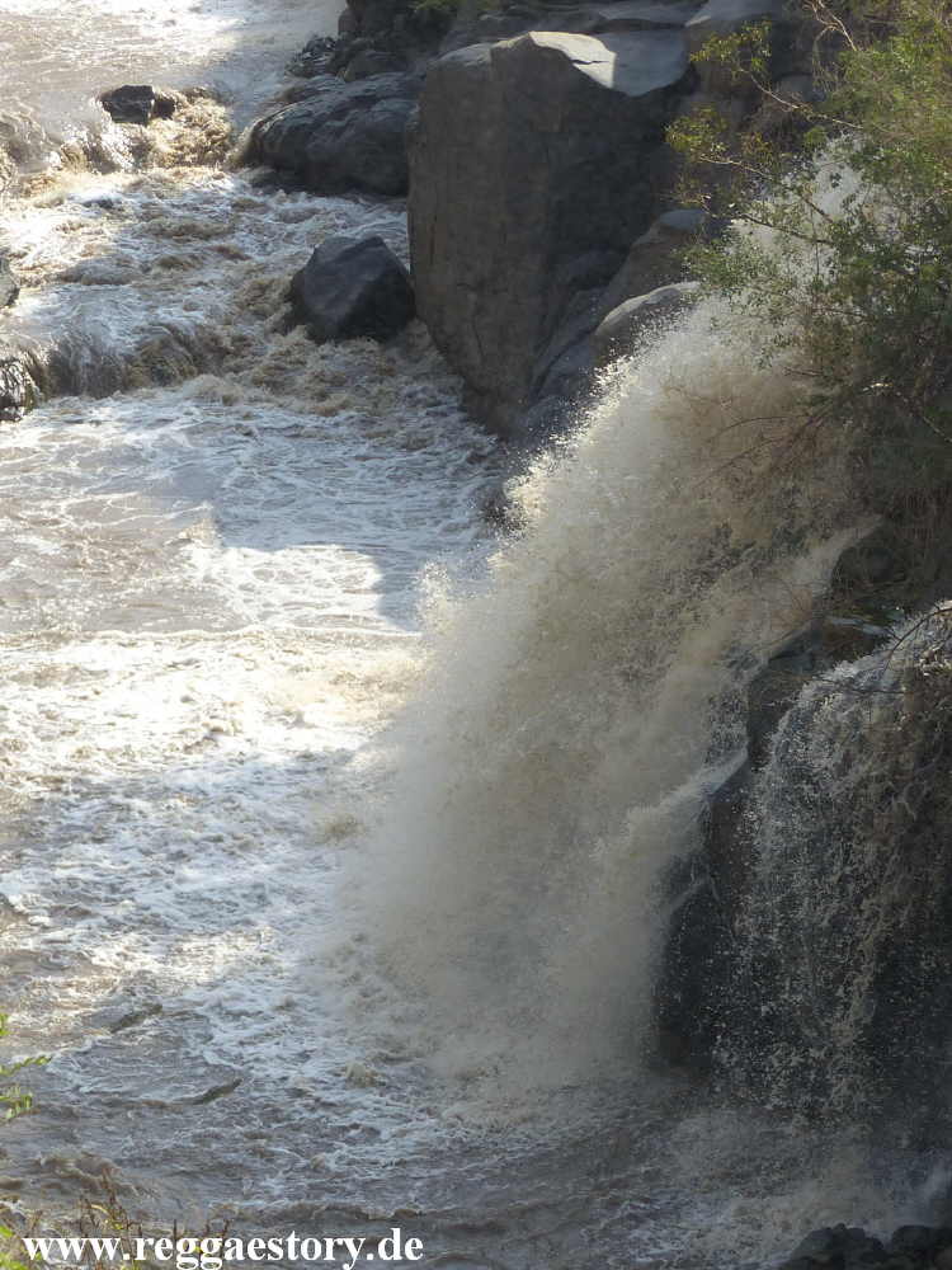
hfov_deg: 17.8
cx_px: 476
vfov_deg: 23.6
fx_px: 3044
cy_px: 635
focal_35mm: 83
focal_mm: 15
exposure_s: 1/500
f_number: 4
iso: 100
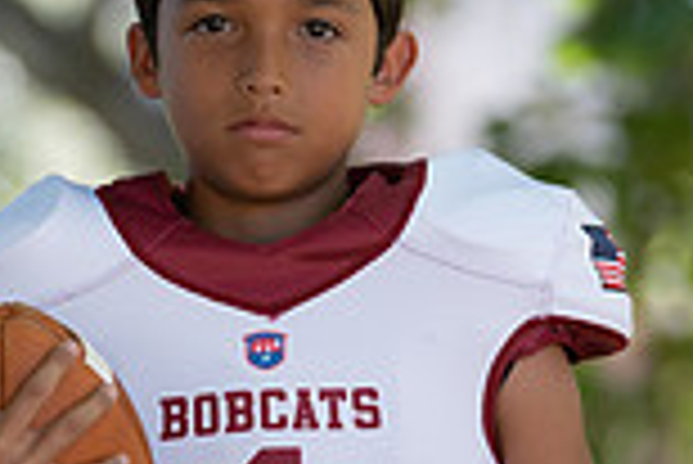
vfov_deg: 2.9
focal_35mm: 475
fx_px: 9152
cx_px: 374
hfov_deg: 4.3
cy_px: 471
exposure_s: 1/320
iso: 200
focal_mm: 126
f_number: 2.8
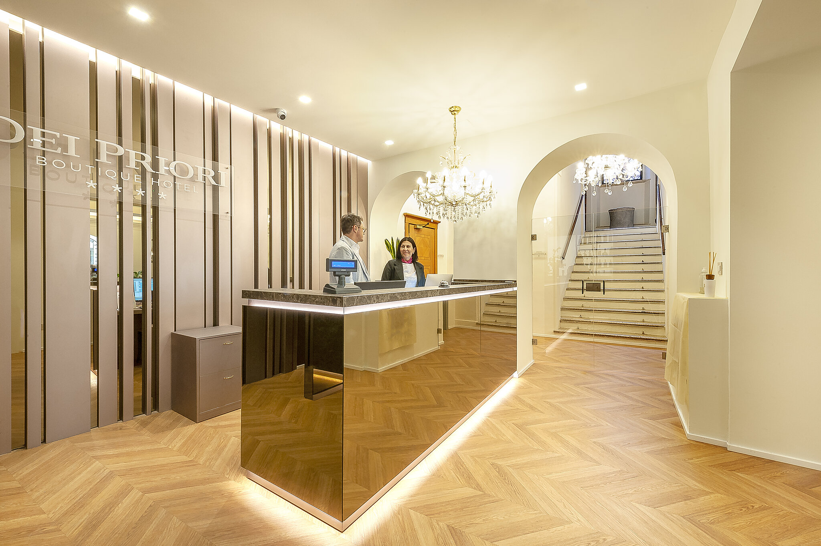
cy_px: 273
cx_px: 410
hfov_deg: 104.3
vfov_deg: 81.1
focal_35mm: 14
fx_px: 319
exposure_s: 1
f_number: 19
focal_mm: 14
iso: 400
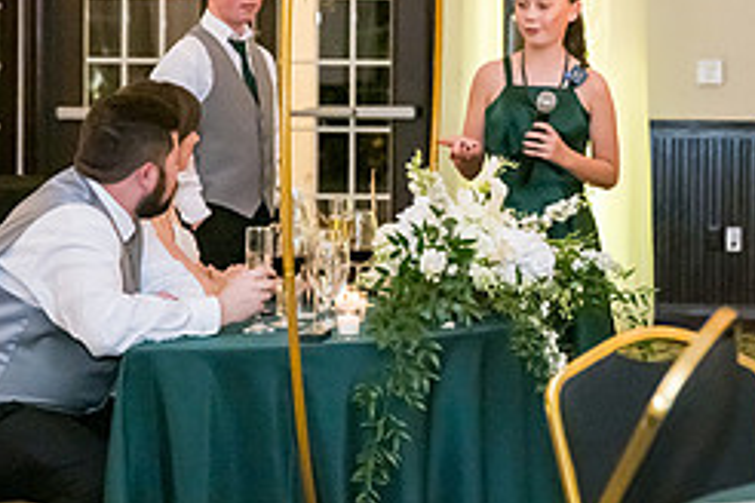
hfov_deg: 14.0
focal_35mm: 146
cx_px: 583
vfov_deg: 9.4
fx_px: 3062
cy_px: 90
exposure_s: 1/320
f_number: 3.2
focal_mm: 62
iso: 3200
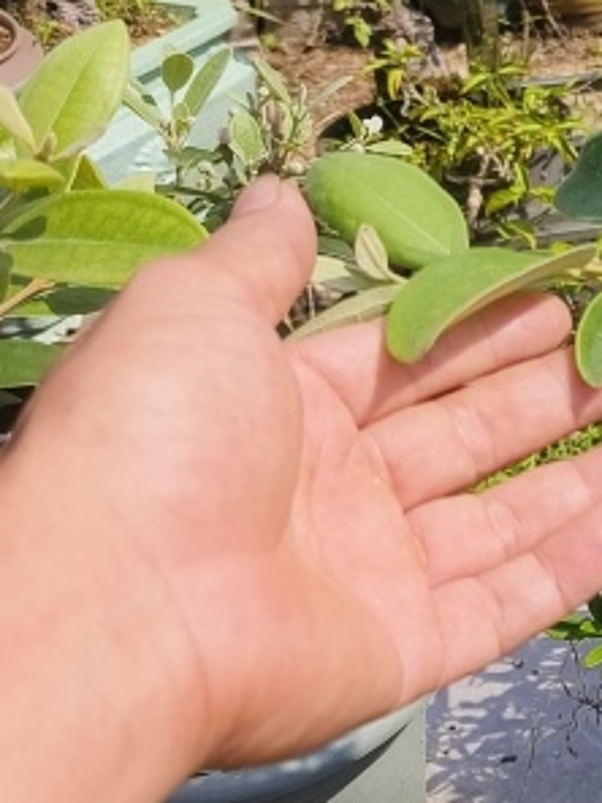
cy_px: 321
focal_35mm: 83
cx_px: 1049
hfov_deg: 15.5
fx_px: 1925
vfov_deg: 23.5
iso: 72
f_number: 1.75
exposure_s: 1/1934
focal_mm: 5.5
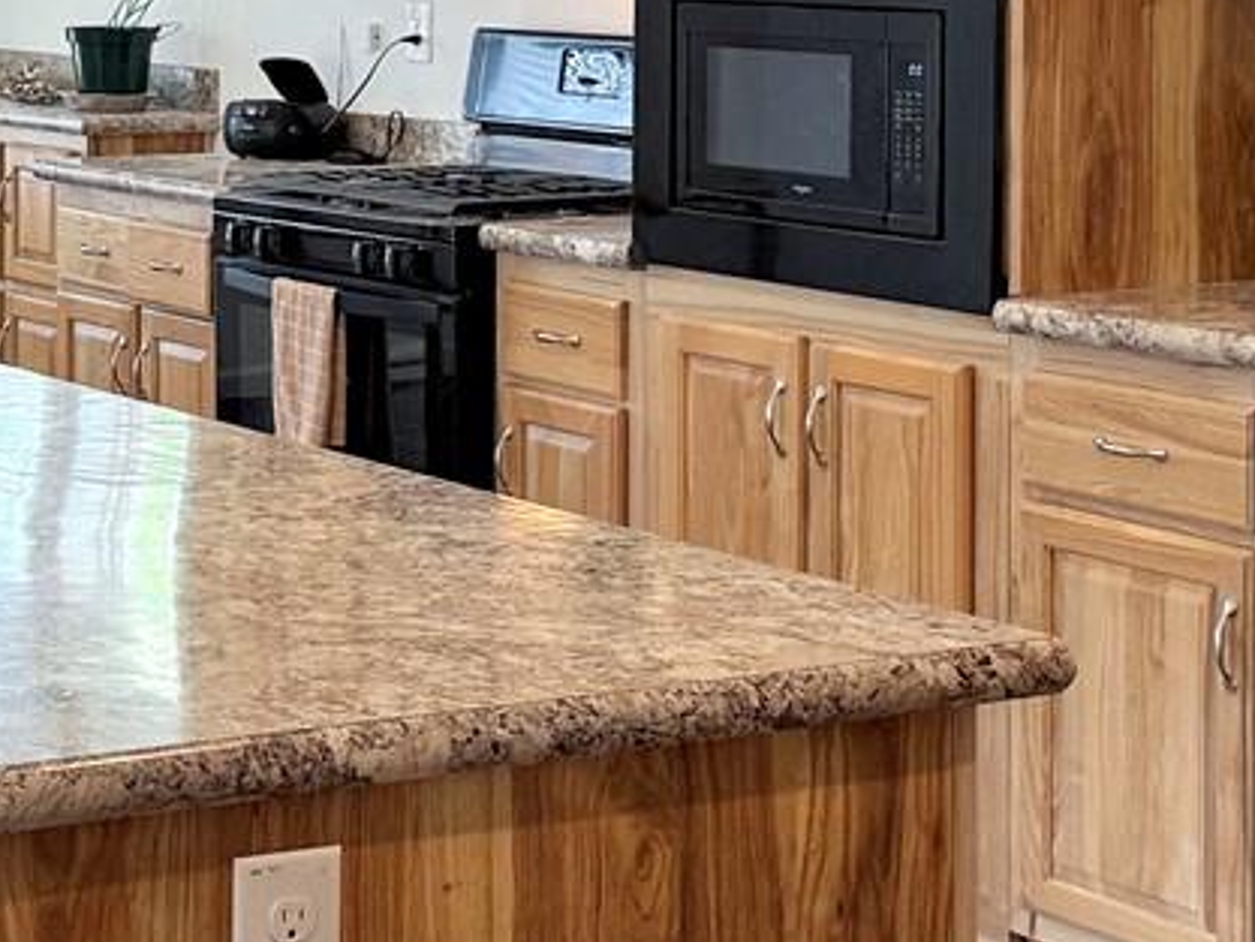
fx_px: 3336
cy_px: 424
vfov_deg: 16.1
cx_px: 178
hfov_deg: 20.9
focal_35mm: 92
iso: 200
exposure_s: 1/198
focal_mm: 6.76
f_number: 1.78
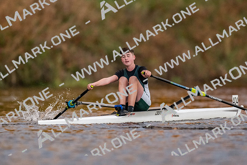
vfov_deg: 1.5
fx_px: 6171
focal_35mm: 900
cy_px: 82
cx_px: 124
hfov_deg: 2.3
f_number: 4
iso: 4500
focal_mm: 600
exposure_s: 1/2000
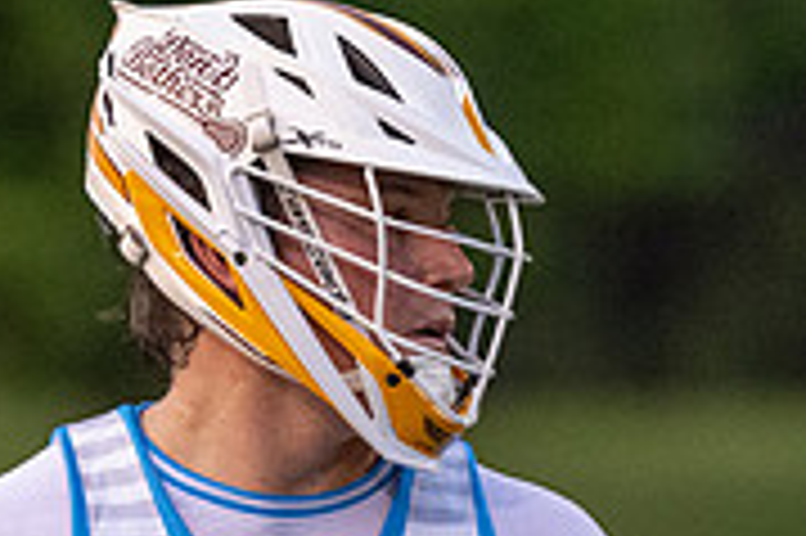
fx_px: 48695
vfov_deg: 0.6
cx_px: 166
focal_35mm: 2177
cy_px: 616
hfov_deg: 0.9
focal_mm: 500
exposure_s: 1/1000
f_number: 5.6
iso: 4500
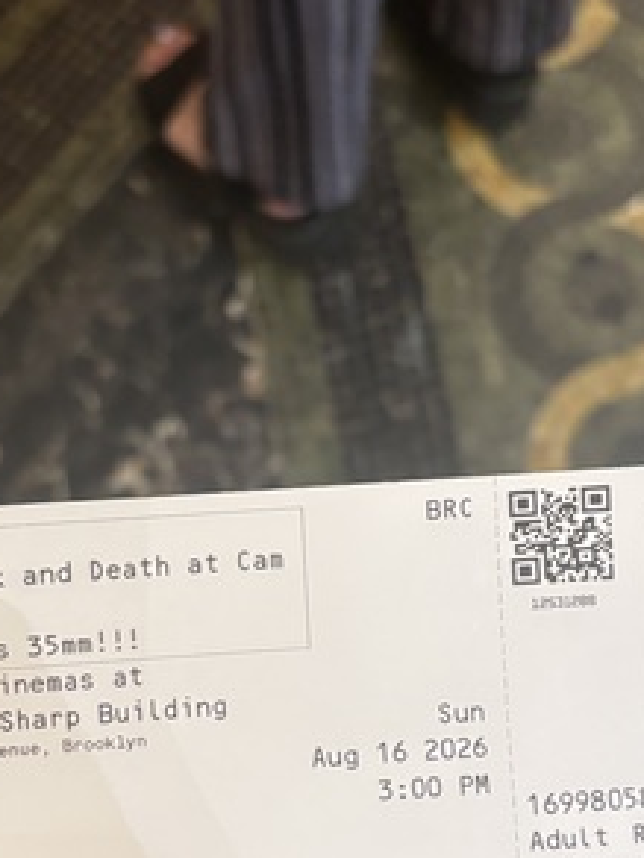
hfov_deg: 25.6
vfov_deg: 33.5
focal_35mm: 57
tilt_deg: -71.3
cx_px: 238
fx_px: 1414
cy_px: 564
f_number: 1.6
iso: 400
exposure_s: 1/40
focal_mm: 5.96
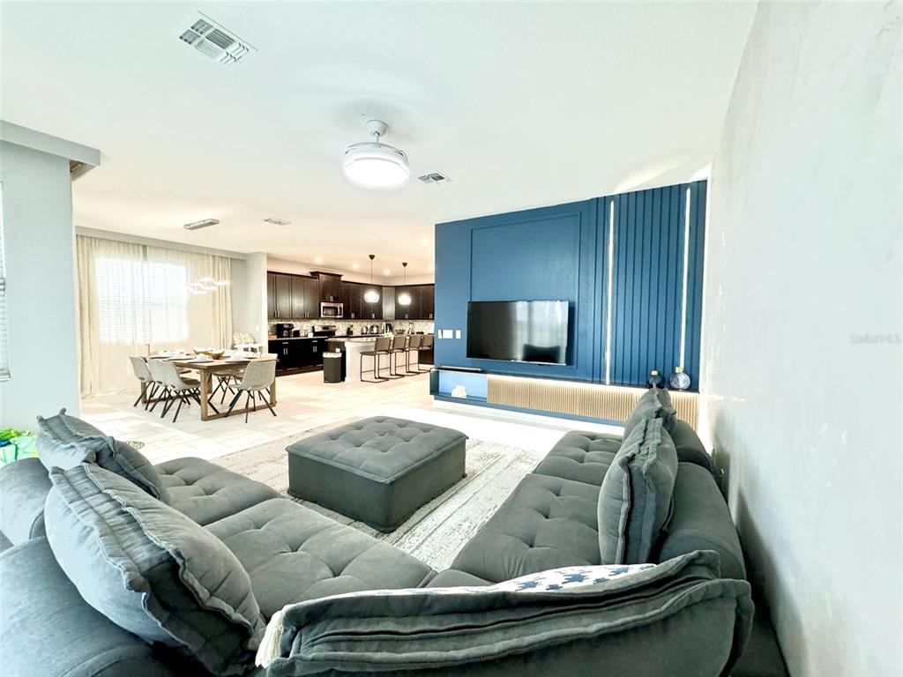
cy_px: 338
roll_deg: +0.3
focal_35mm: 14
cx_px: 452
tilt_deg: -2.3
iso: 400
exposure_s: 1/60
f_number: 2.2
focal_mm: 2.22
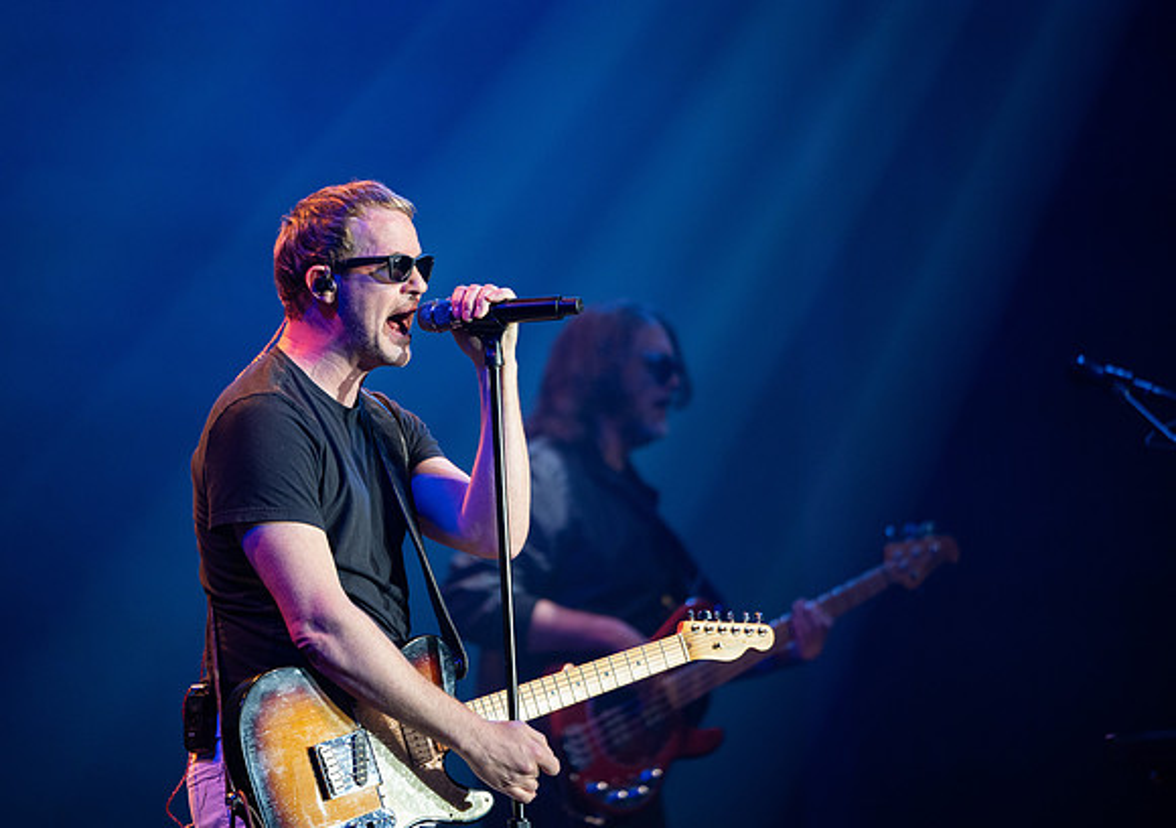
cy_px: 414
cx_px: 556
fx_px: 6203
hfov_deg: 10.8
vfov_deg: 7.6
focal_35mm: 187
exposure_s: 1/200
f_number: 2.8
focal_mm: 180
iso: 800
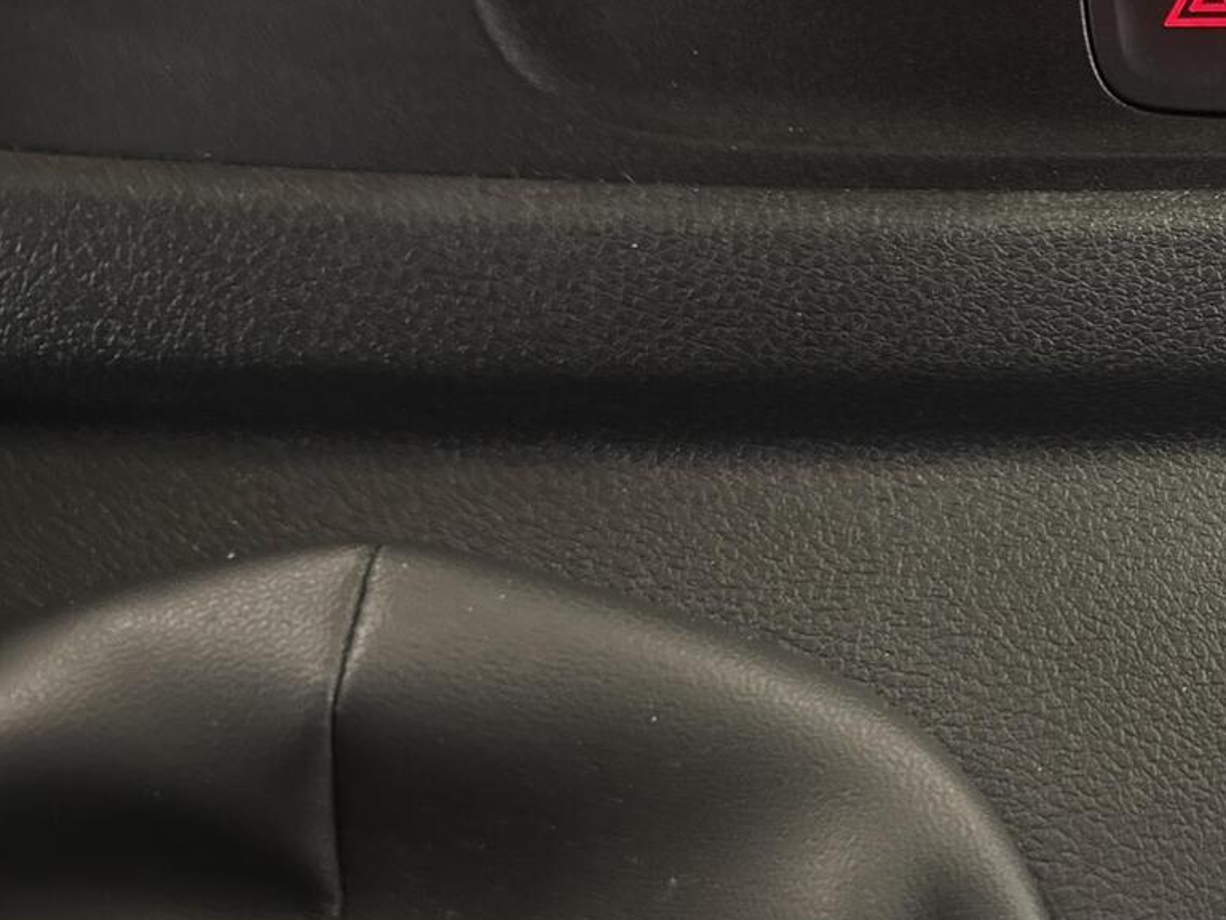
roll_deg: -4.5
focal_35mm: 45
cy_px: 347
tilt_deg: -41.6
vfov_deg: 32.0
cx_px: 1121
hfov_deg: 38.9
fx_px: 1594
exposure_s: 1/20
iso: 1600
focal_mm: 6.76
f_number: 1.78
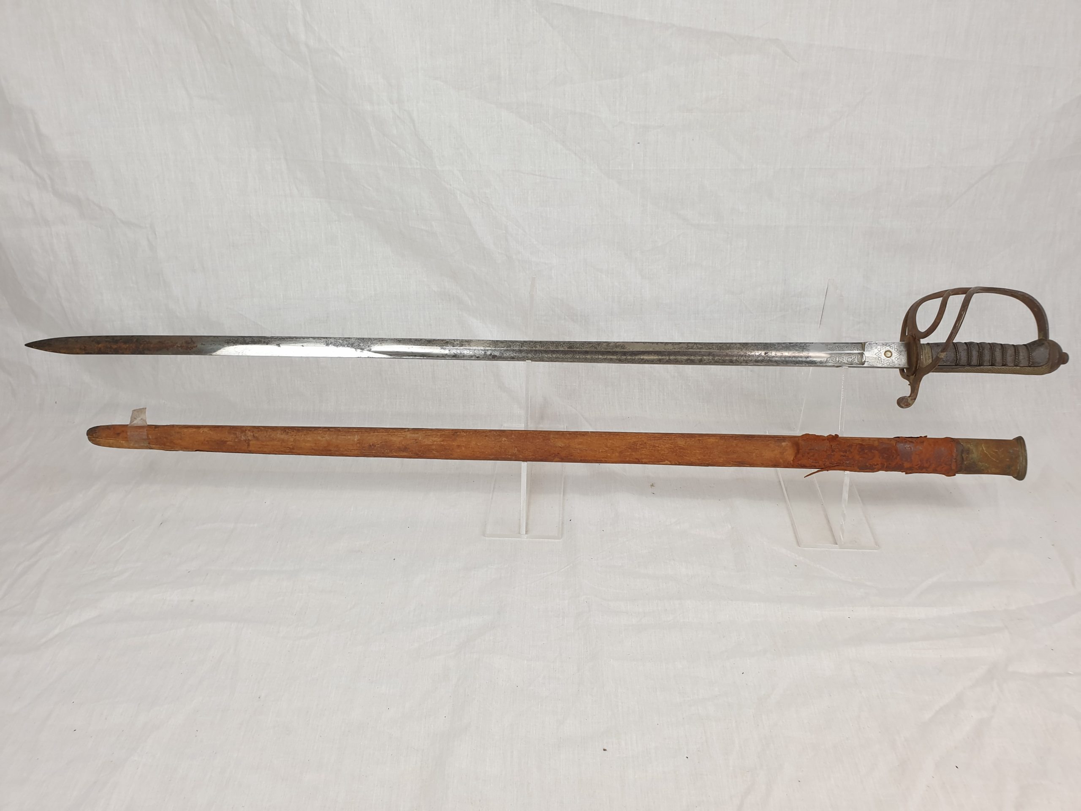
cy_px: 406
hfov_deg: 67.3
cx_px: 540
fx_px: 812
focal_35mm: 26
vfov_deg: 53.1
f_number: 2.4
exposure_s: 1/100
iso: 80
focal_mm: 4.3
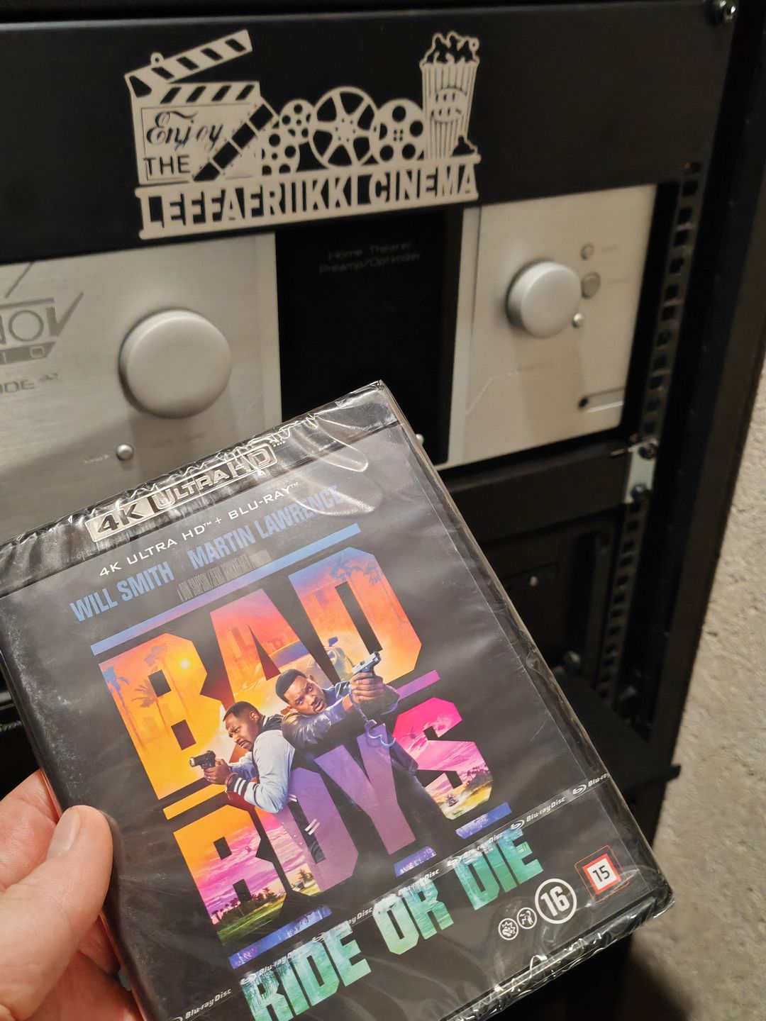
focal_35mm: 34
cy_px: 510
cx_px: 383
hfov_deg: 41.8
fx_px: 1003
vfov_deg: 54.0
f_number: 1.9
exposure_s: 1/33
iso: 1600
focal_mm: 5.3
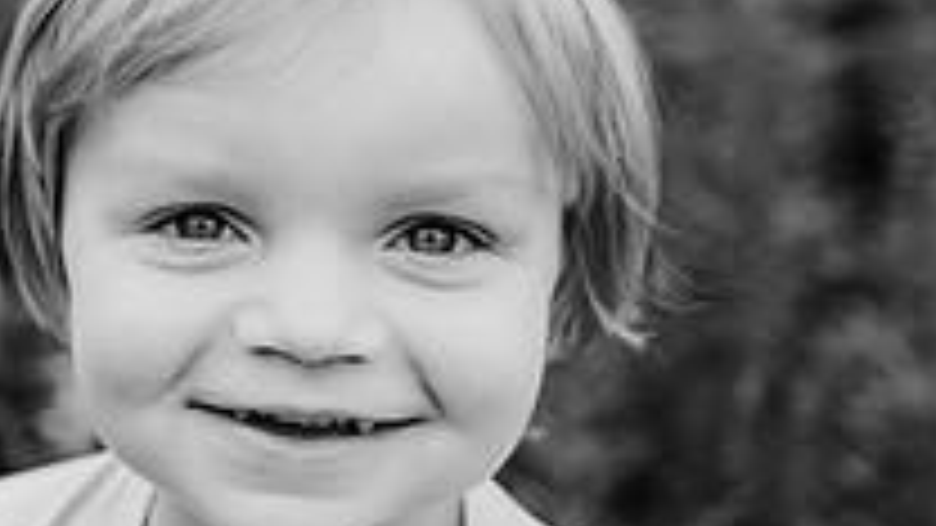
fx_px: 1737
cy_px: 272
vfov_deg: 17.2
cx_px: -50
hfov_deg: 27.9
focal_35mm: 70
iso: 125
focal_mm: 24
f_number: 2.2
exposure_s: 1/800
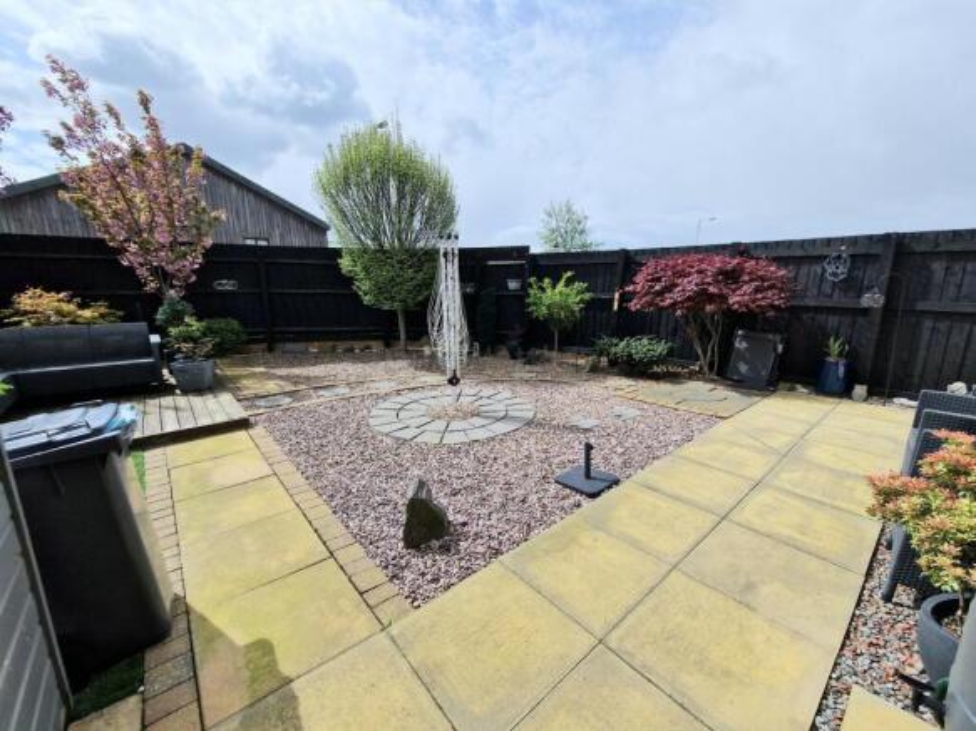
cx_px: 488
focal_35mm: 13
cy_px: 366
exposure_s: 1/5000
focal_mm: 2.2
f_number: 2.2
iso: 50
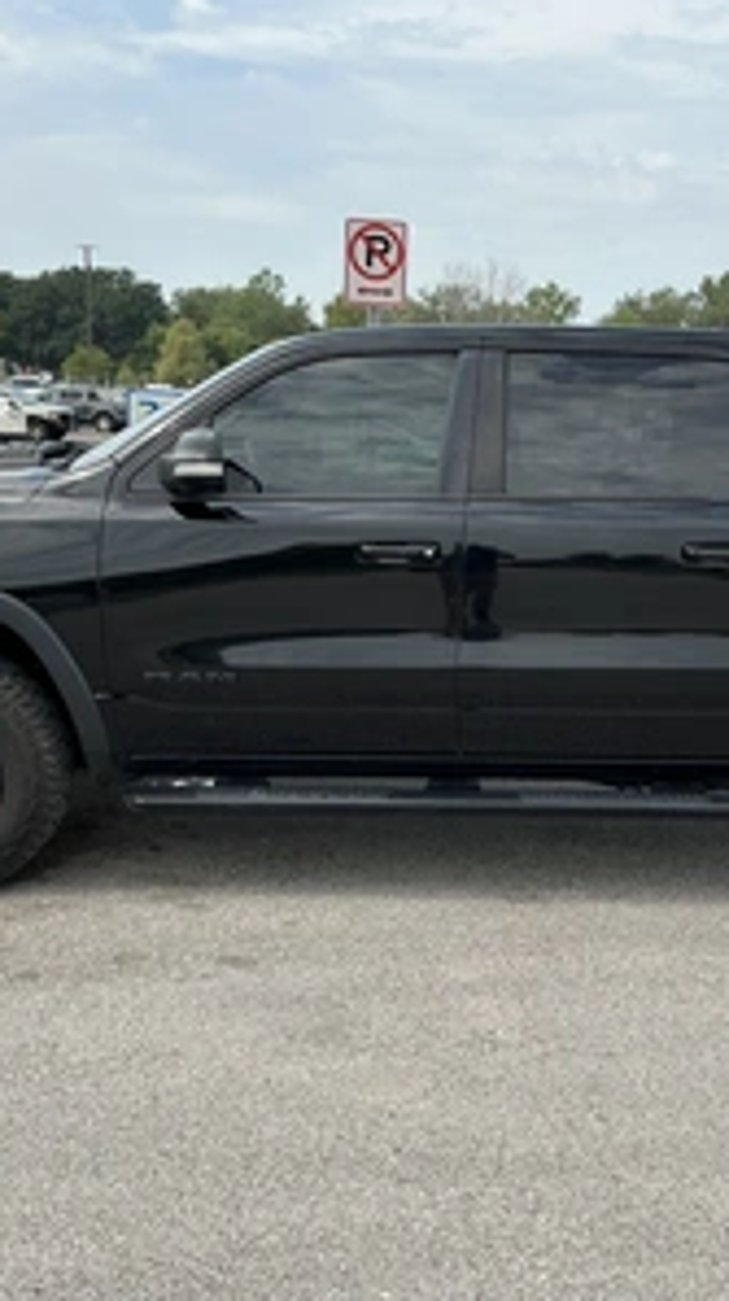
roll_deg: -3.1
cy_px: 650
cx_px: 502
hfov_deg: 28.7
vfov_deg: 49.4
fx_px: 1413
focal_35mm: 41
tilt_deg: -9.8
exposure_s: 1/1451
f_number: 1.8
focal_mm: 3
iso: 25
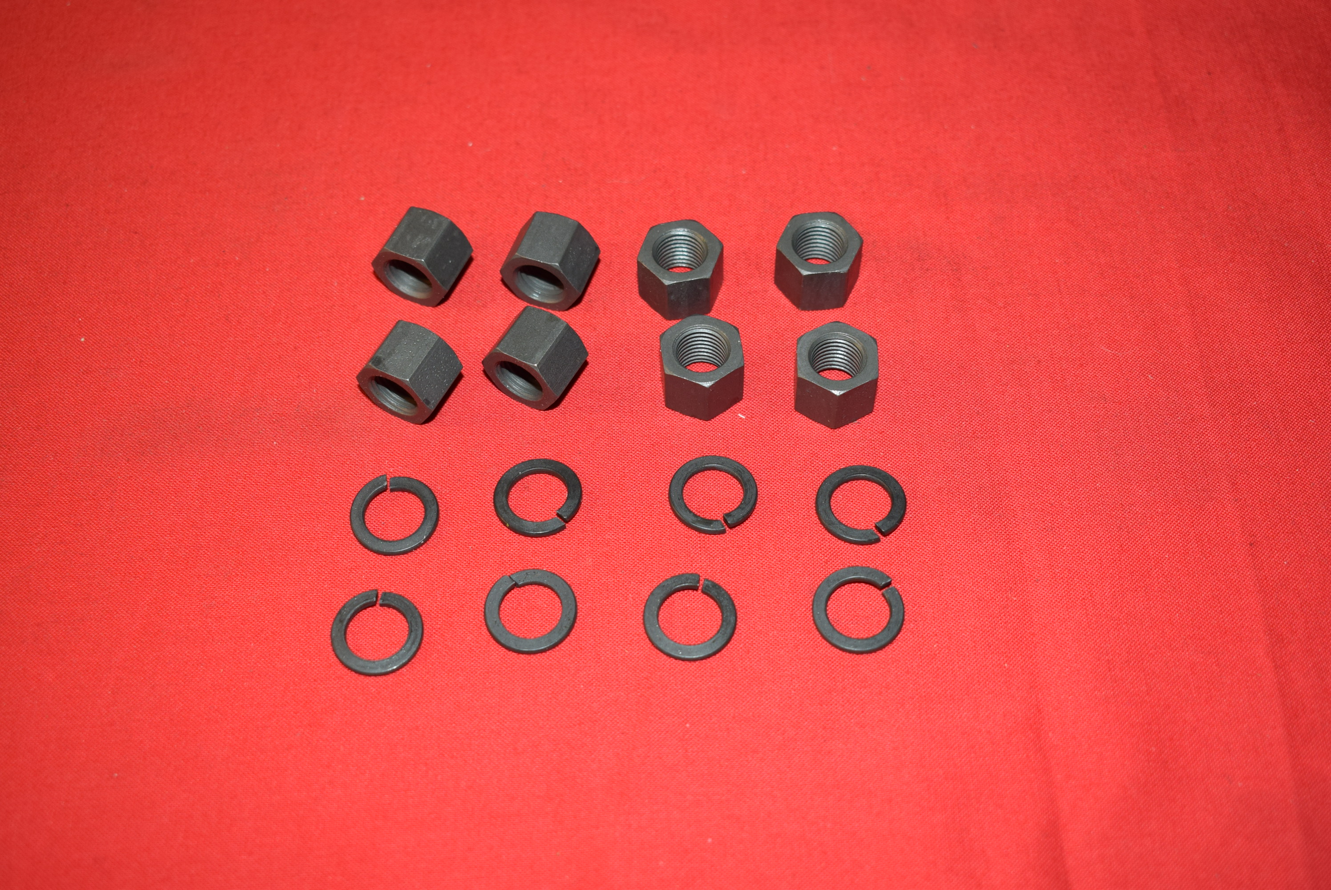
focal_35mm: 45
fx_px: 1665
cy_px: 445
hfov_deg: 43.6
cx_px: 666
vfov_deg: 29.9
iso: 400
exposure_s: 1/30
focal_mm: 30
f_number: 5.6
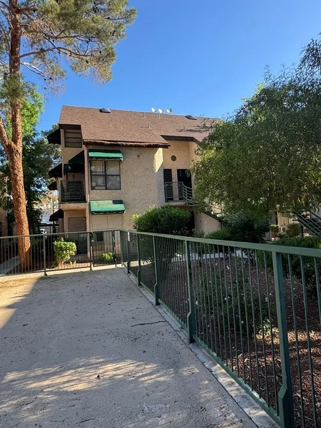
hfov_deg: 63.4
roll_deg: +4.2
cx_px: 164
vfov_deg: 79.0
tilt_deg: +2.8
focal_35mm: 21
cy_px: 207
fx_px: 260
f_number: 2.2
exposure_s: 1/361
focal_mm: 2.22
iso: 40
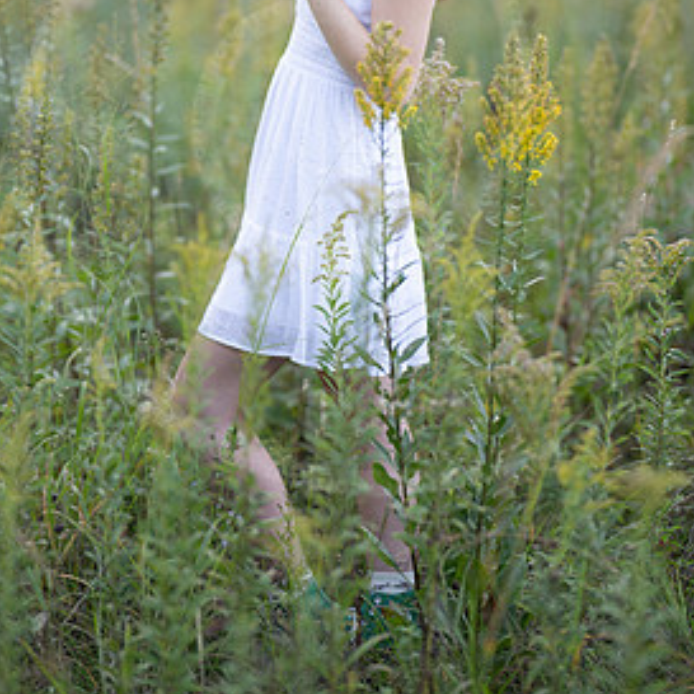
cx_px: 356
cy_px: 165
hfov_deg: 14.7
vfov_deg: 14.6
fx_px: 2699
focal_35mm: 119
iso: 160
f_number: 1.2
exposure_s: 1/800
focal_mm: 85
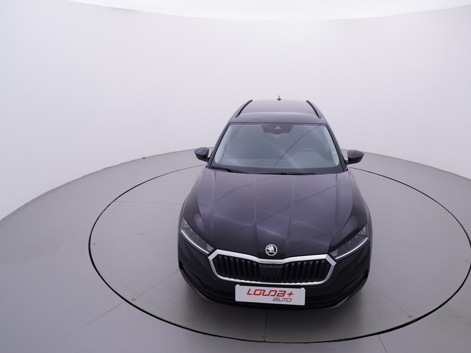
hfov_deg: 70.3
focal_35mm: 25
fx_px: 334
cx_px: 253
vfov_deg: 55.7
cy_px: 175
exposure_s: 1/80
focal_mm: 15
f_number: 5
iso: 200
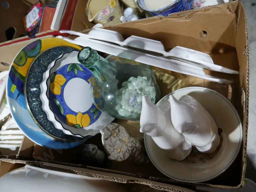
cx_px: 128
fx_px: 222
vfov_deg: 46.8
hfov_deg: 59.9
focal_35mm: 30
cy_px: 96
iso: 500
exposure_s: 1/60
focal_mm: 15
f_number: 3.6
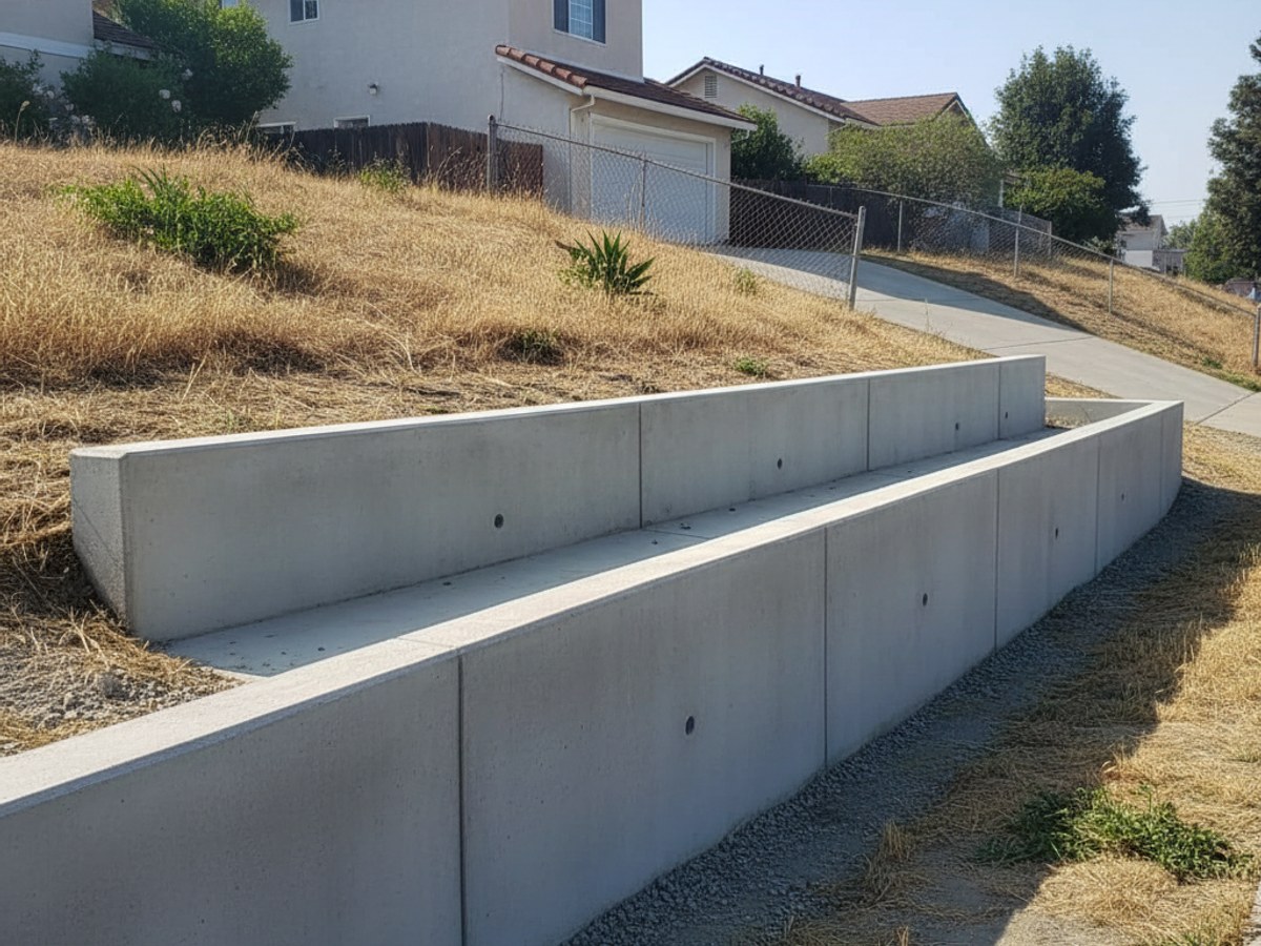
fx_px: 838
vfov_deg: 58.9
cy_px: 473
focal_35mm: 23
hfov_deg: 73.9
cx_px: 630
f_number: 1.8
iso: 1473
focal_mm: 6.4
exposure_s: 1/1984
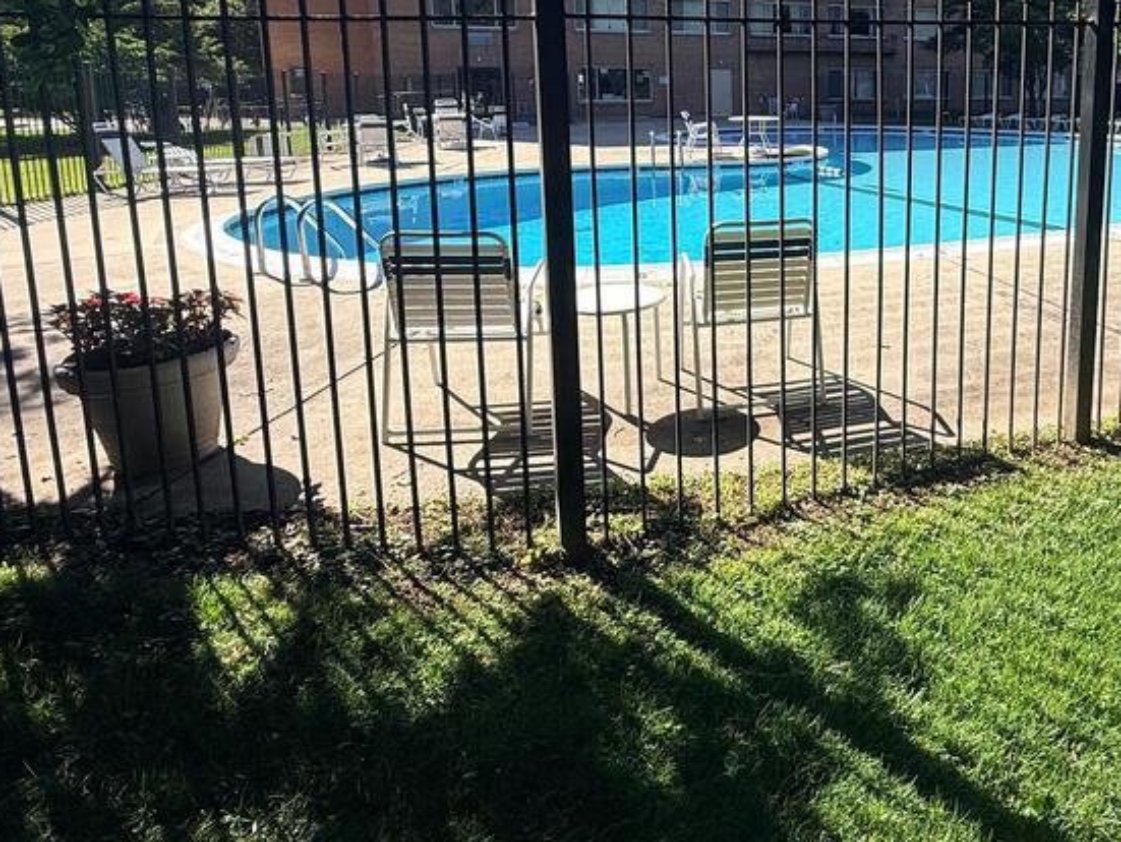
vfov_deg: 50.8
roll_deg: -0.4
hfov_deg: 63.0
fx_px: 843
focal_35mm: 26
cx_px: 852
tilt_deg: -8.5
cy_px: 207
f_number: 2.2
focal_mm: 2.22
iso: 50
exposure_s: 1/1259
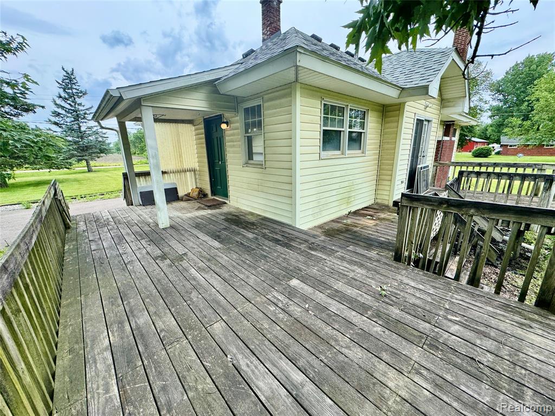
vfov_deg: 85.7
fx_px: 224
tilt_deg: -15.3
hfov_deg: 102.1
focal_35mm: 14
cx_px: 278
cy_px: 208
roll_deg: +1.0
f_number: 2.2
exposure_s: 1/492
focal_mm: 2.22
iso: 40
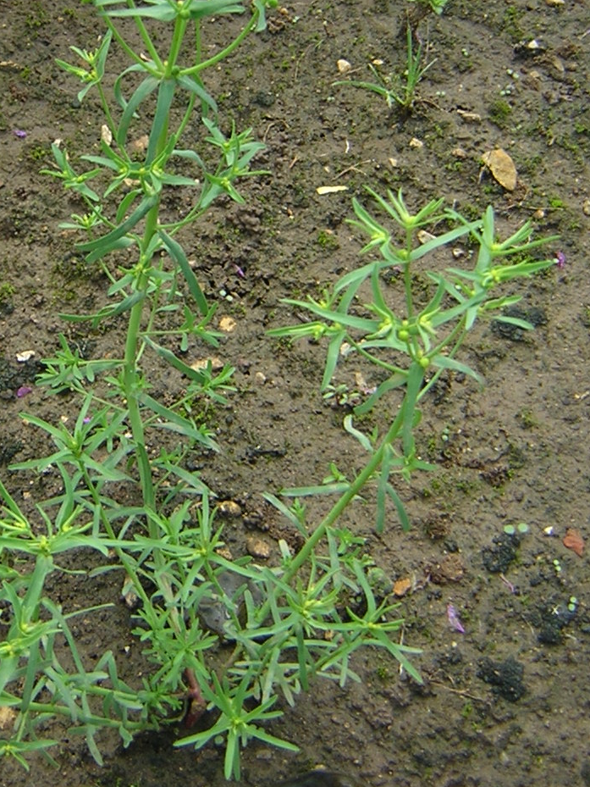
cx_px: 173
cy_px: 239
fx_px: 1409
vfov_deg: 30.9
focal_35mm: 62
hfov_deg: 23.5
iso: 100
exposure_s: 1/262
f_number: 2.6
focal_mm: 4.7
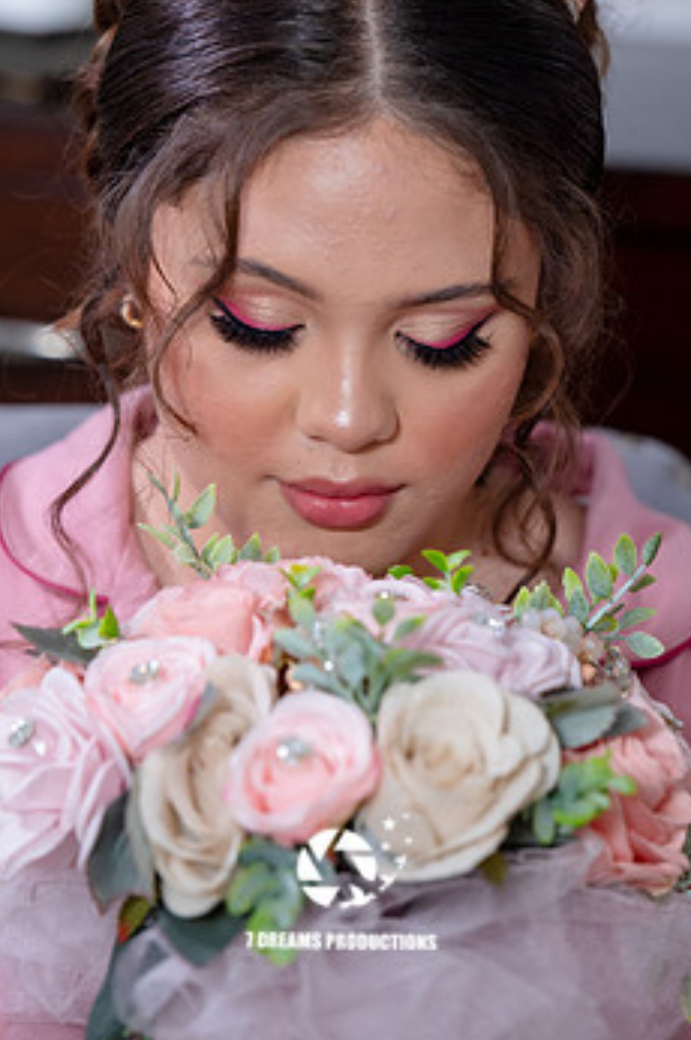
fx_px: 5625
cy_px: 367
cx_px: 341
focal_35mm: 195
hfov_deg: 7.0
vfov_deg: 10.6
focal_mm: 150
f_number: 3.5
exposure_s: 1/100
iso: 1250
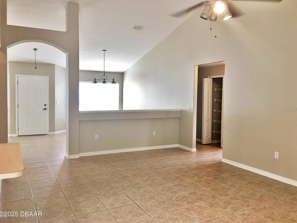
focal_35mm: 30
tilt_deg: -2.8
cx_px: 152
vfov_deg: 46.8
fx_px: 257
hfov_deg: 60.0
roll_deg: -0.6
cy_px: 109
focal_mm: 4.15
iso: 50
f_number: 2.2
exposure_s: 1/15
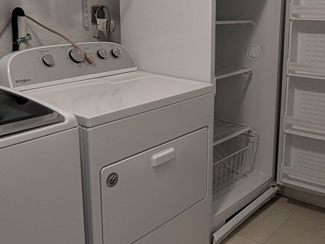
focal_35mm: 39
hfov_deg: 47.4
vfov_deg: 36.7
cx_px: 202
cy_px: 95
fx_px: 366
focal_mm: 1.95
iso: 95
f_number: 2.2
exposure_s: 1/40
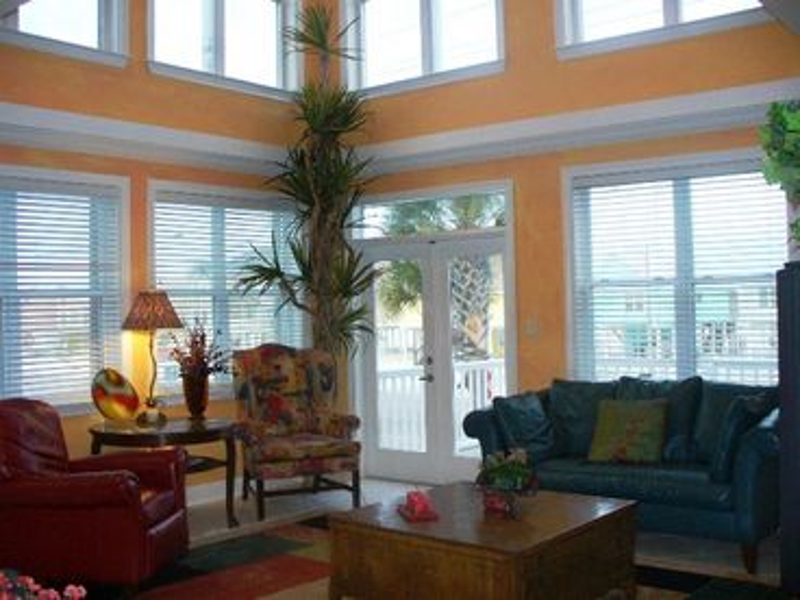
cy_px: 300
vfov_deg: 38.7
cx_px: 400
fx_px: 855
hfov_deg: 50.1
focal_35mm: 37
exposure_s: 1/60
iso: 200
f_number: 2.8
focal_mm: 6.1
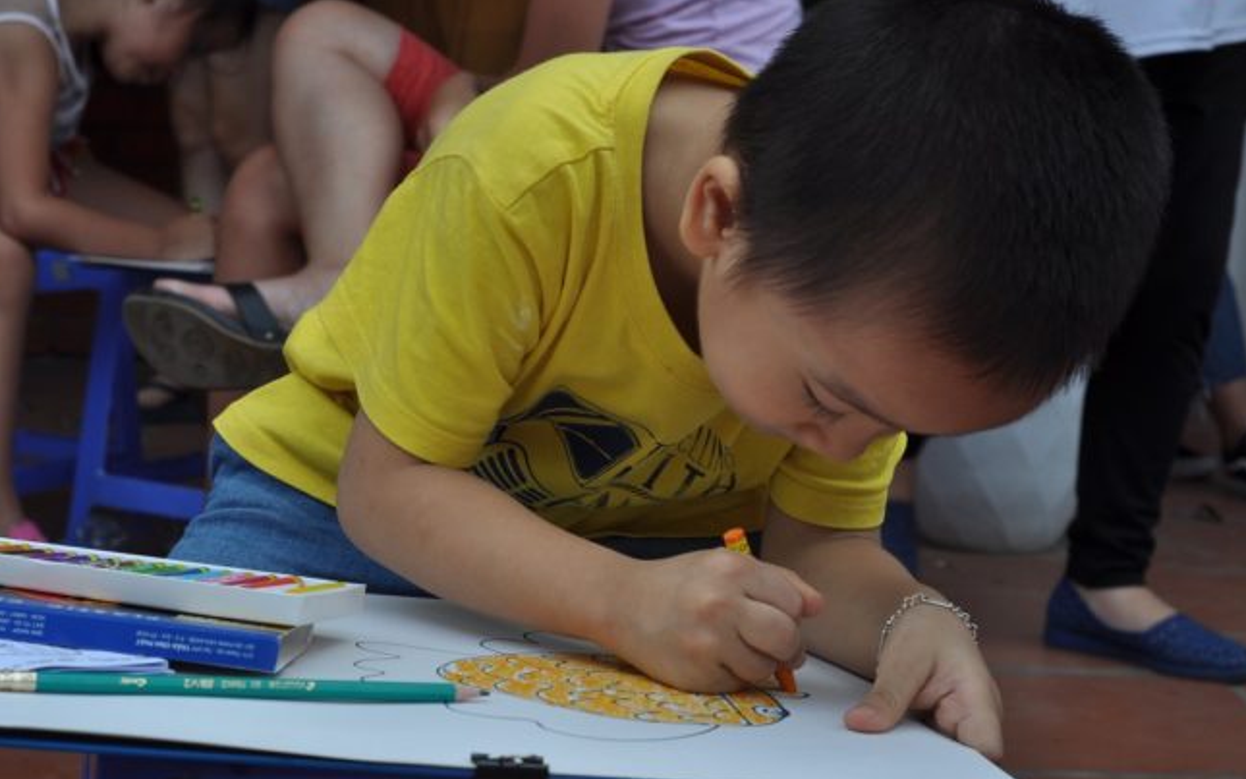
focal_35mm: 77
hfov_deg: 26.8
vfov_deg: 16.9
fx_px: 2615
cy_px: 398
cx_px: 626
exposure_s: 1/250
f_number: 8
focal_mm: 50
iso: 200
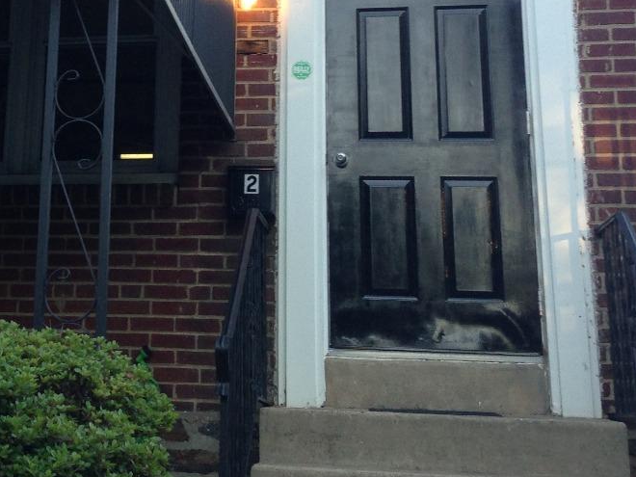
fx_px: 1323
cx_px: 91
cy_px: 19
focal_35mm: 72
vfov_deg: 19.9
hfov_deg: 26.3
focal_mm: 4.13
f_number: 2.4
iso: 80
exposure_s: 1/120
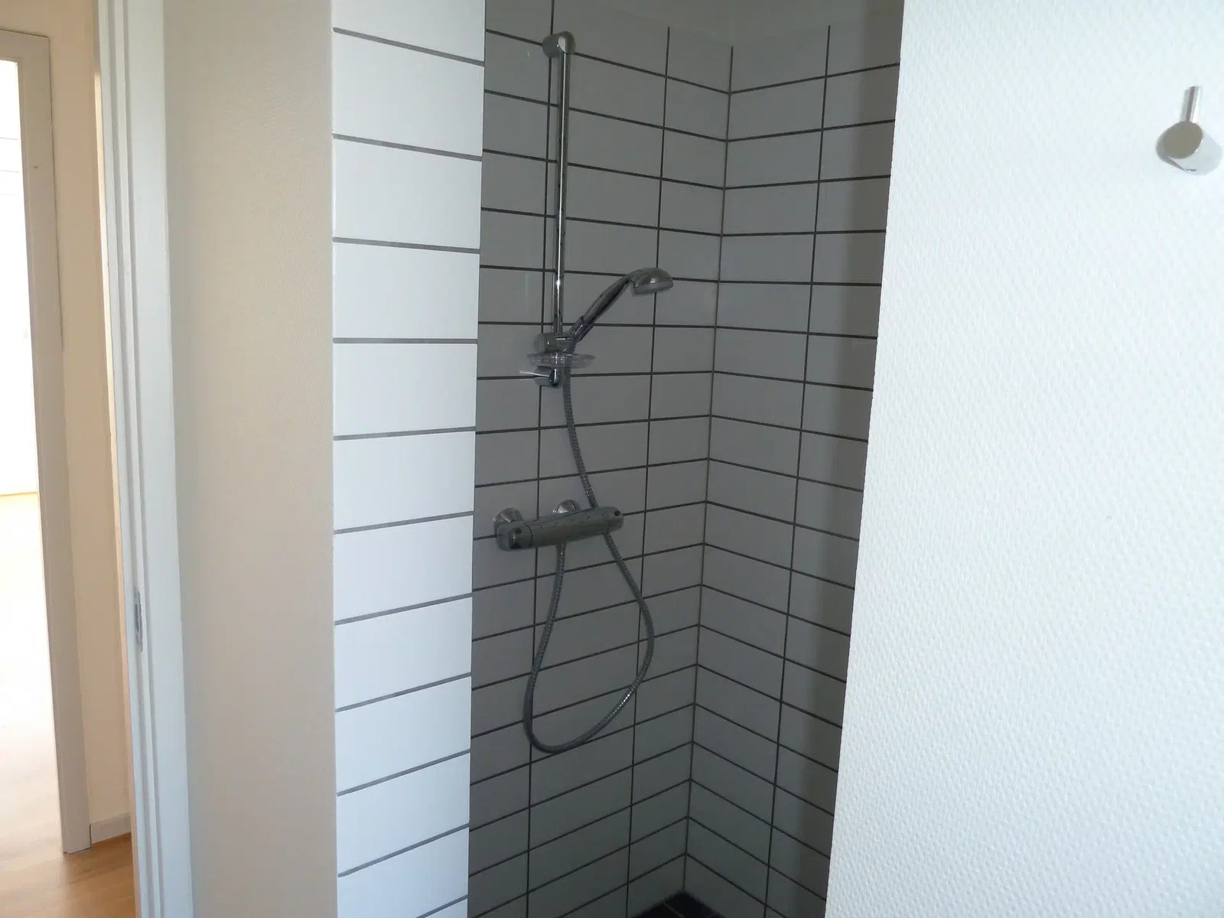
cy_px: 459
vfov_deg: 54.9
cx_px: 612
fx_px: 884
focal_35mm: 25
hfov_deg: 69.4
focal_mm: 4.1
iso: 160
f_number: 3.3
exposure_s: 1/30
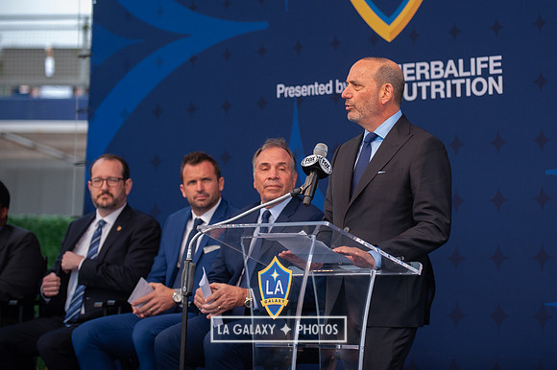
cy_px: 124
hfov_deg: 12.9
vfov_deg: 8.6
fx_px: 2469
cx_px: 371
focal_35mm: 160
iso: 1000
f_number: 2.8
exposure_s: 1/1250
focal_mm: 120
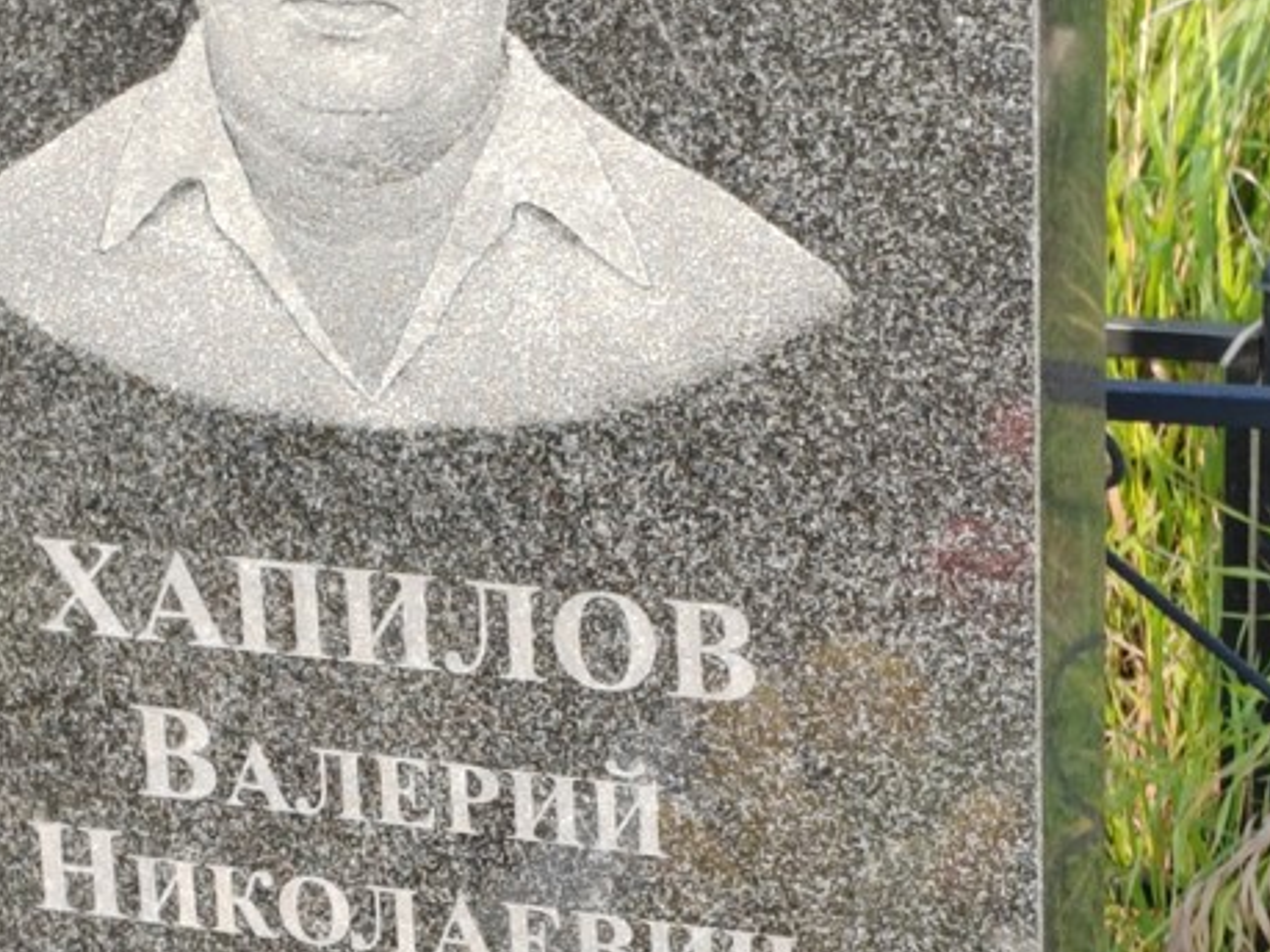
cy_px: 808
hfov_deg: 15.3
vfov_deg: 11.4
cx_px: 470
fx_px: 4732
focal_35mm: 129
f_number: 1.9
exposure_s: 1/260
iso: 100
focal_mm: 5.52
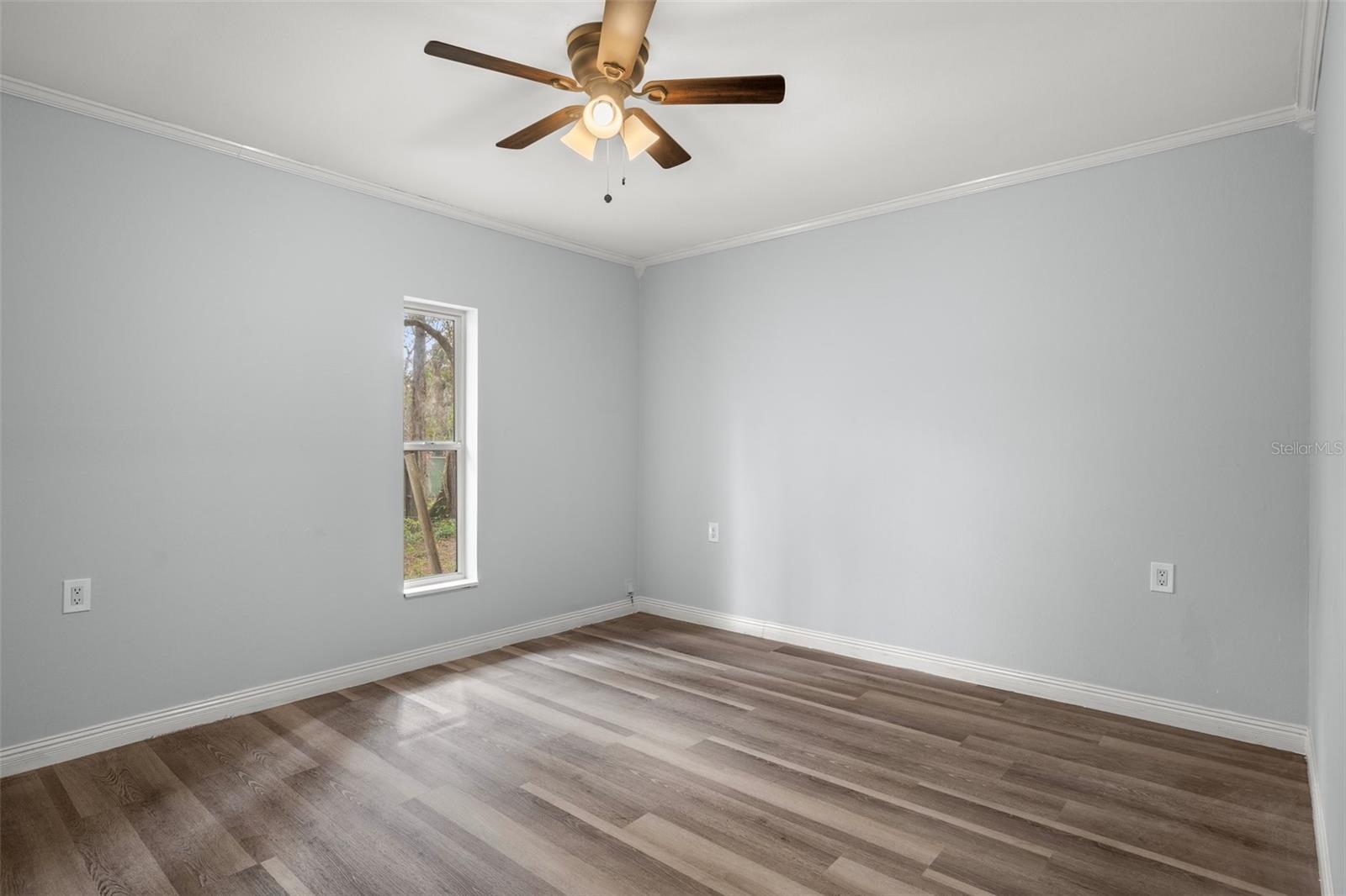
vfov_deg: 67.4
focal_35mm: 18
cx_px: 673
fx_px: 673
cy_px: 448
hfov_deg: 90.0
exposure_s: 1.6
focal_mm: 18
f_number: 8
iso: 320
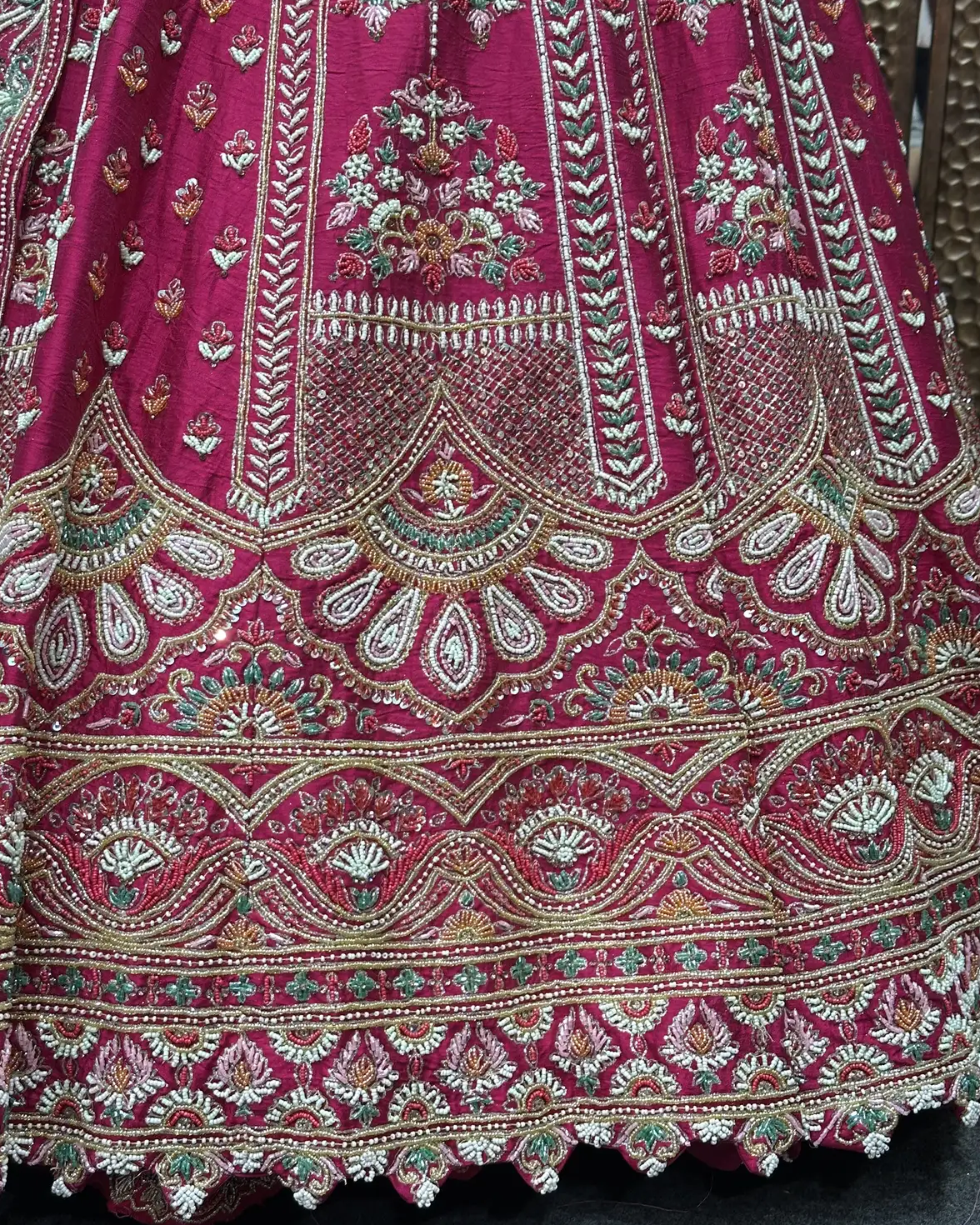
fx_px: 1849
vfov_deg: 36.6
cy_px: 573
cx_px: 492
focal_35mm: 51
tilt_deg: -12.7
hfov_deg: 29.7
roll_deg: -3.3
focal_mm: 6.86
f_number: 1.78
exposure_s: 1/100
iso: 80
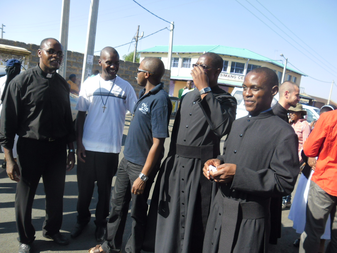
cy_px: 126
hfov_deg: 65.3
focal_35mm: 27
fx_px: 263
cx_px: 168
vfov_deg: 51.4
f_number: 3.5
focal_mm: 4.9
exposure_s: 1/449
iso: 80
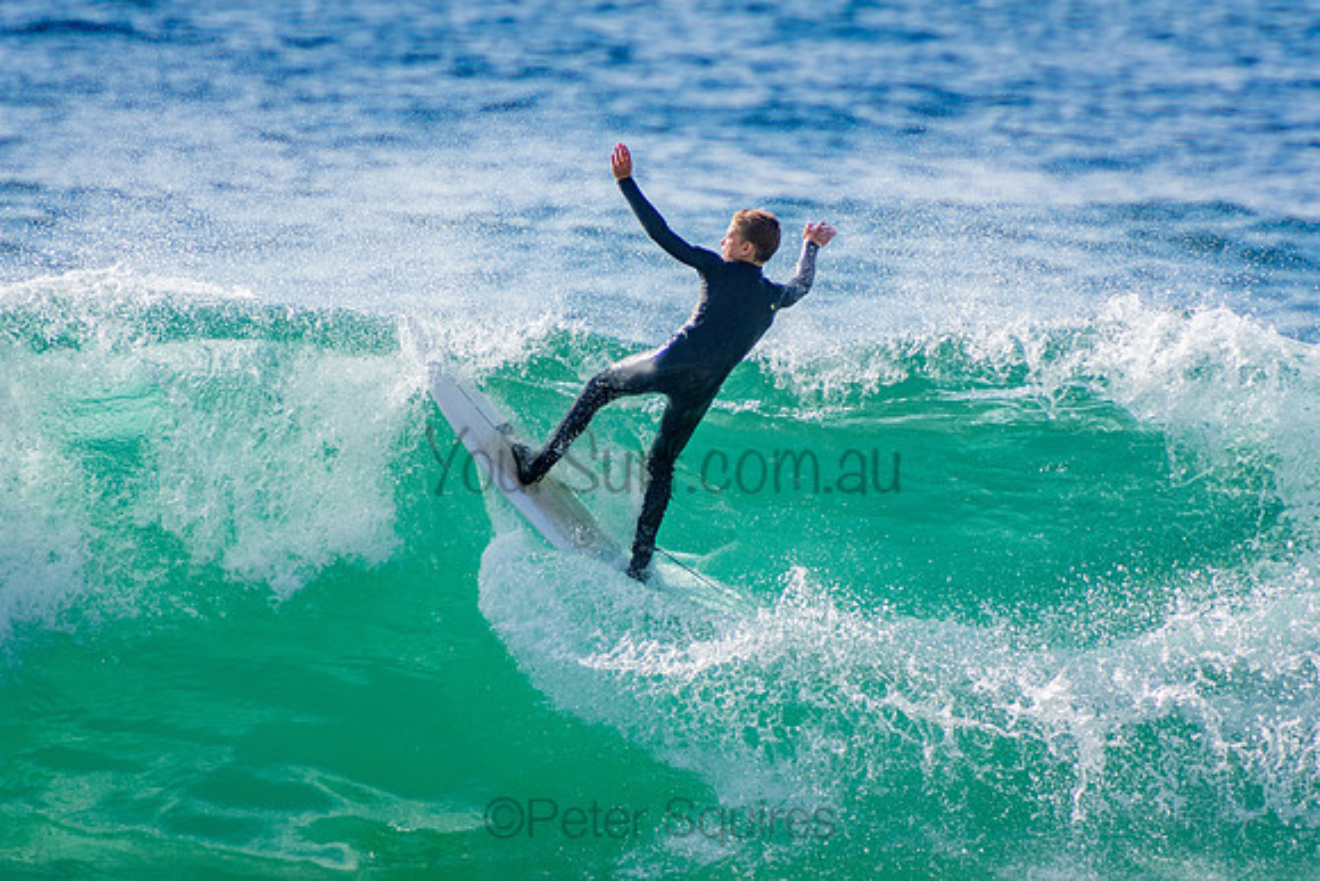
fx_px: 22004
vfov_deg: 2.3
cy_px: 440
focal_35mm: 600
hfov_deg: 3.4
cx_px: 660
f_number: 5.6
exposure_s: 1/2000
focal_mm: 400
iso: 360
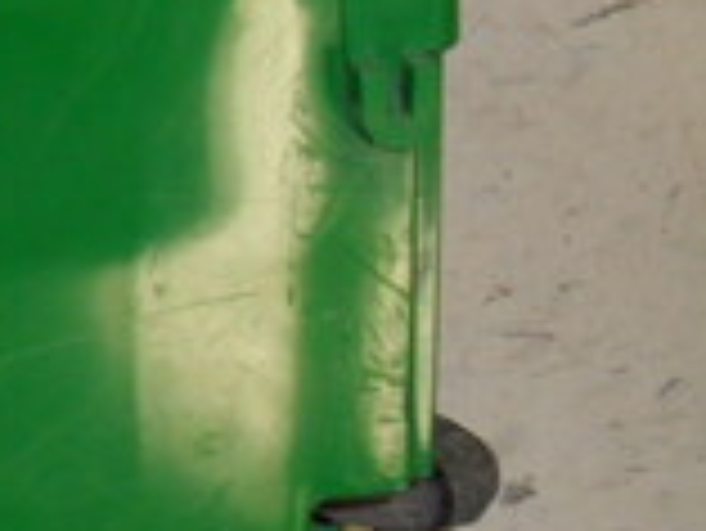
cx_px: -490
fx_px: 2470
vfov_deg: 12.2
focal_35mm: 121
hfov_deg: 14.6
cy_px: 72
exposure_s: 1/45
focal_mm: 6.3
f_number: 3.2
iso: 200
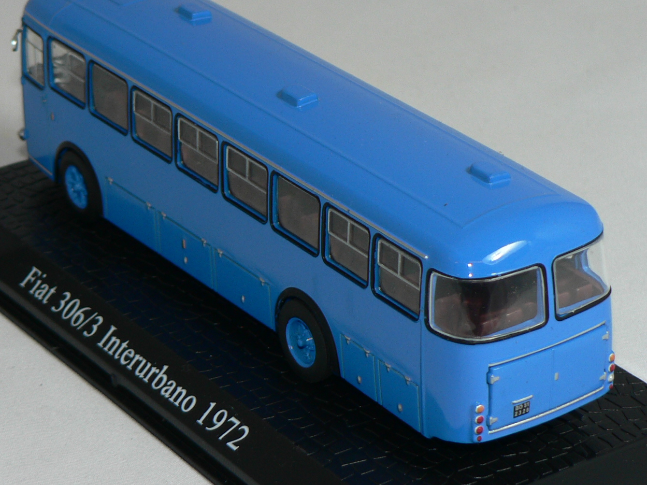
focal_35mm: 130
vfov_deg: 11.4
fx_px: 2430
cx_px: 321
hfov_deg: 15.2
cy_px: 165
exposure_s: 1/60
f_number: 3.2
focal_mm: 11.4
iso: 80
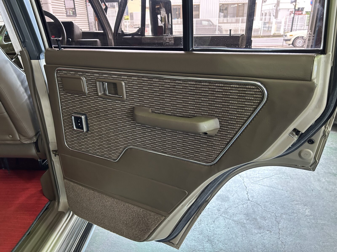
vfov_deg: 53.1
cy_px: 126
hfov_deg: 67.3
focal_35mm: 26
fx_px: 253
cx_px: 168
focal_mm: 5.7
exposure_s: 1/60
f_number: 1.5
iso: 400
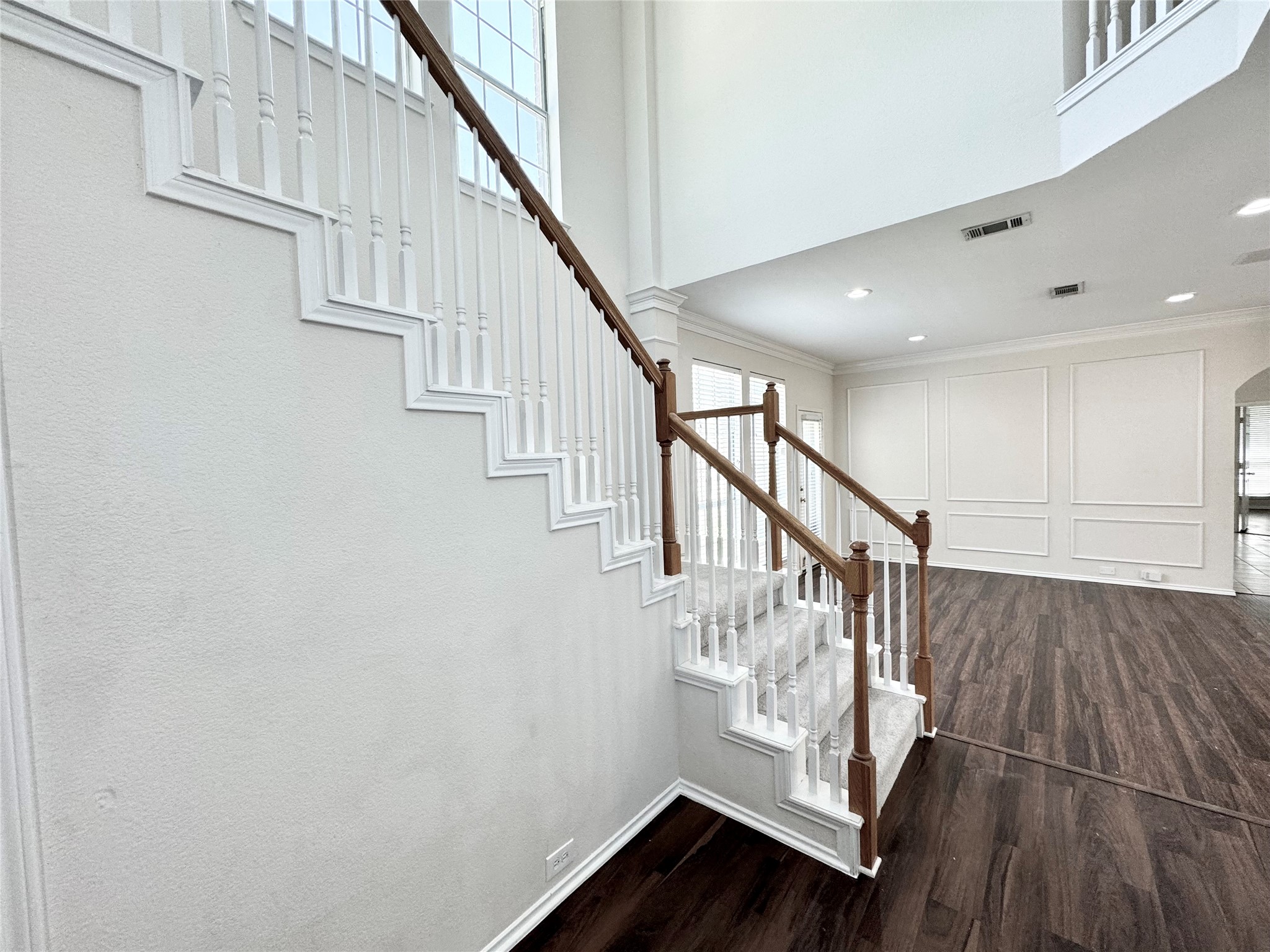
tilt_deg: -2.4
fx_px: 514
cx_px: 635
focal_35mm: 14
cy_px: 476
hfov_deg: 102.1
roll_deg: +2.1
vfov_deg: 85.7
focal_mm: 2.22
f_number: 2.2
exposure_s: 1/120
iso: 125
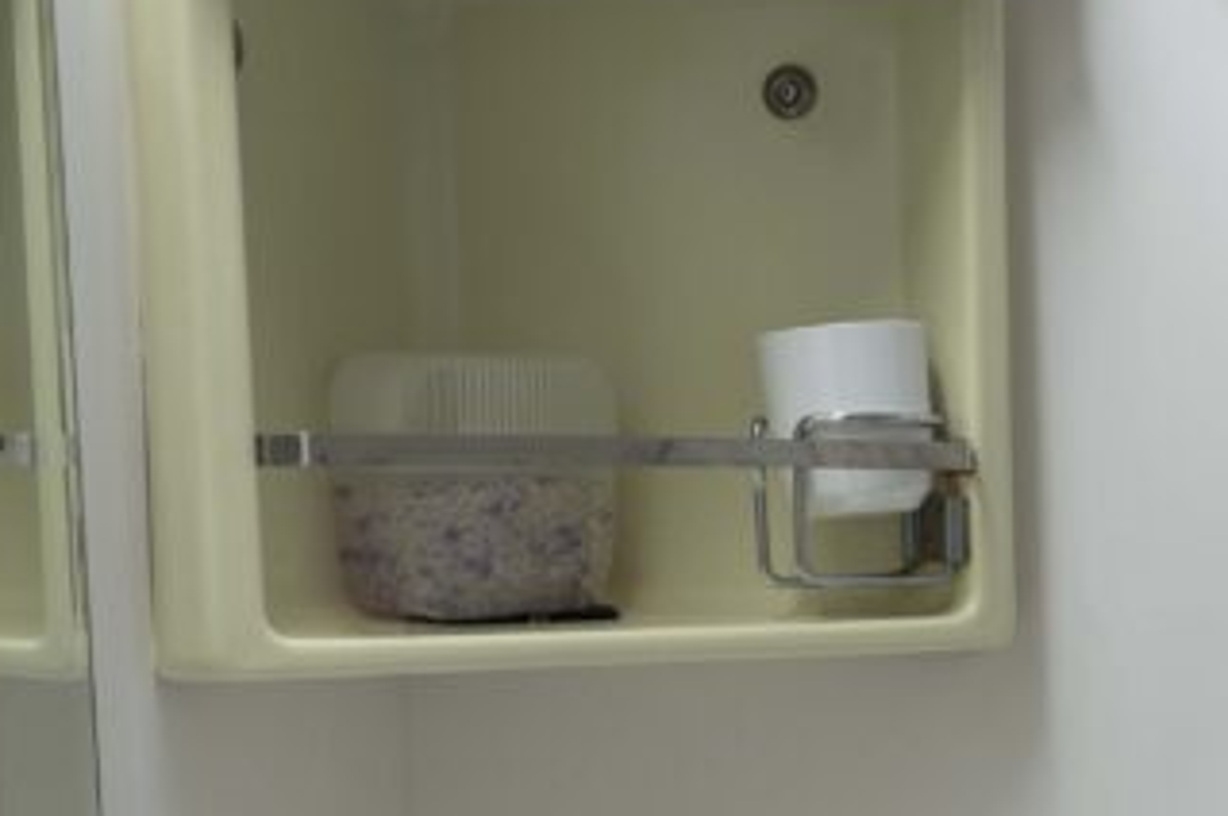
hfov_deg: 20.8
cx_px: 1567
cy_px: 903
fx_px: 3067
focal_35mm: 90
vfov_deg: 14.8
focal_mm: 28
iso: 250
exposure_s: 1/160
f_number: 4
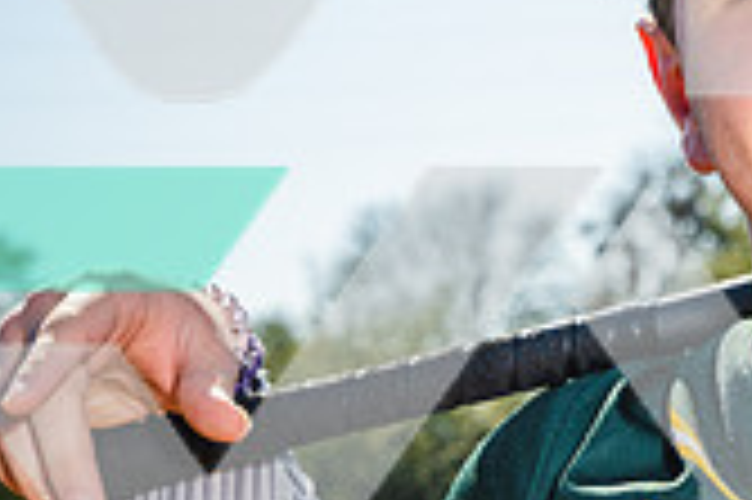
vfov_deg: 5.9
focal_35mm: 233
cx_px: 964
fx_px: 4862
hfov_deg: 8.7
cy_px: 408
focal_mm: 67
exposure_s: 1/125
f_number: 9
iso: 100
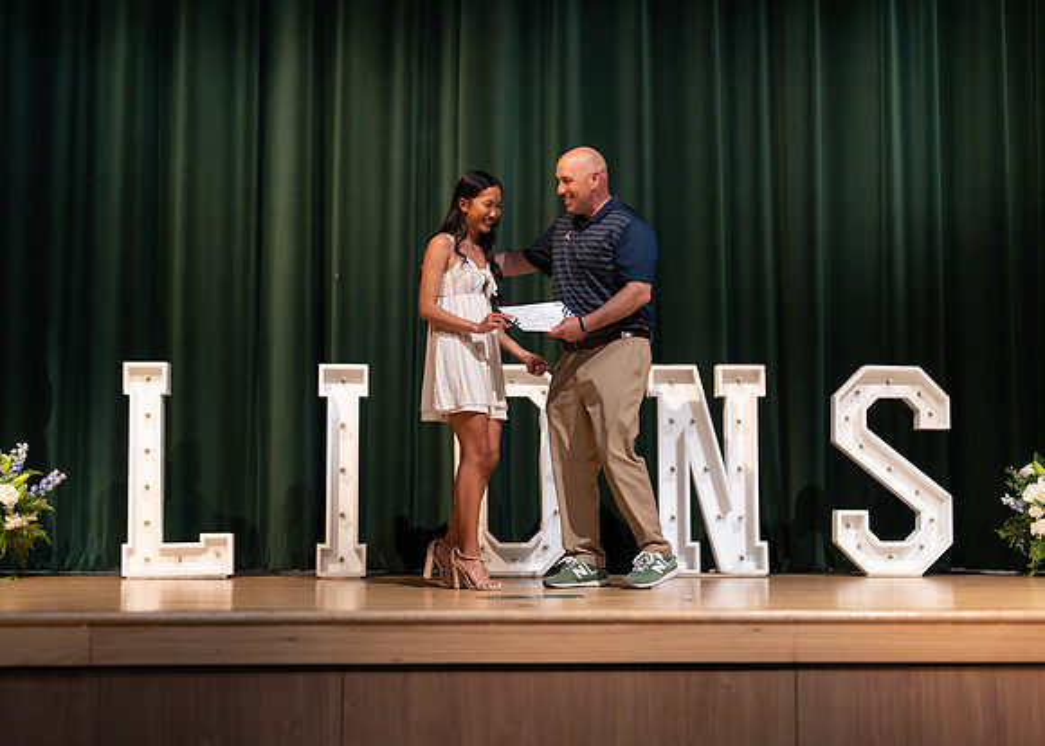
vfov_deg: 26.4
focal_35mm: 54
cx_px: 522
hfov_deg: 36.3
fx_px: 1592
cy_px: 373
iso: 640
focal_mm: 50
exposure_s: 1/320
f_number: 1.2
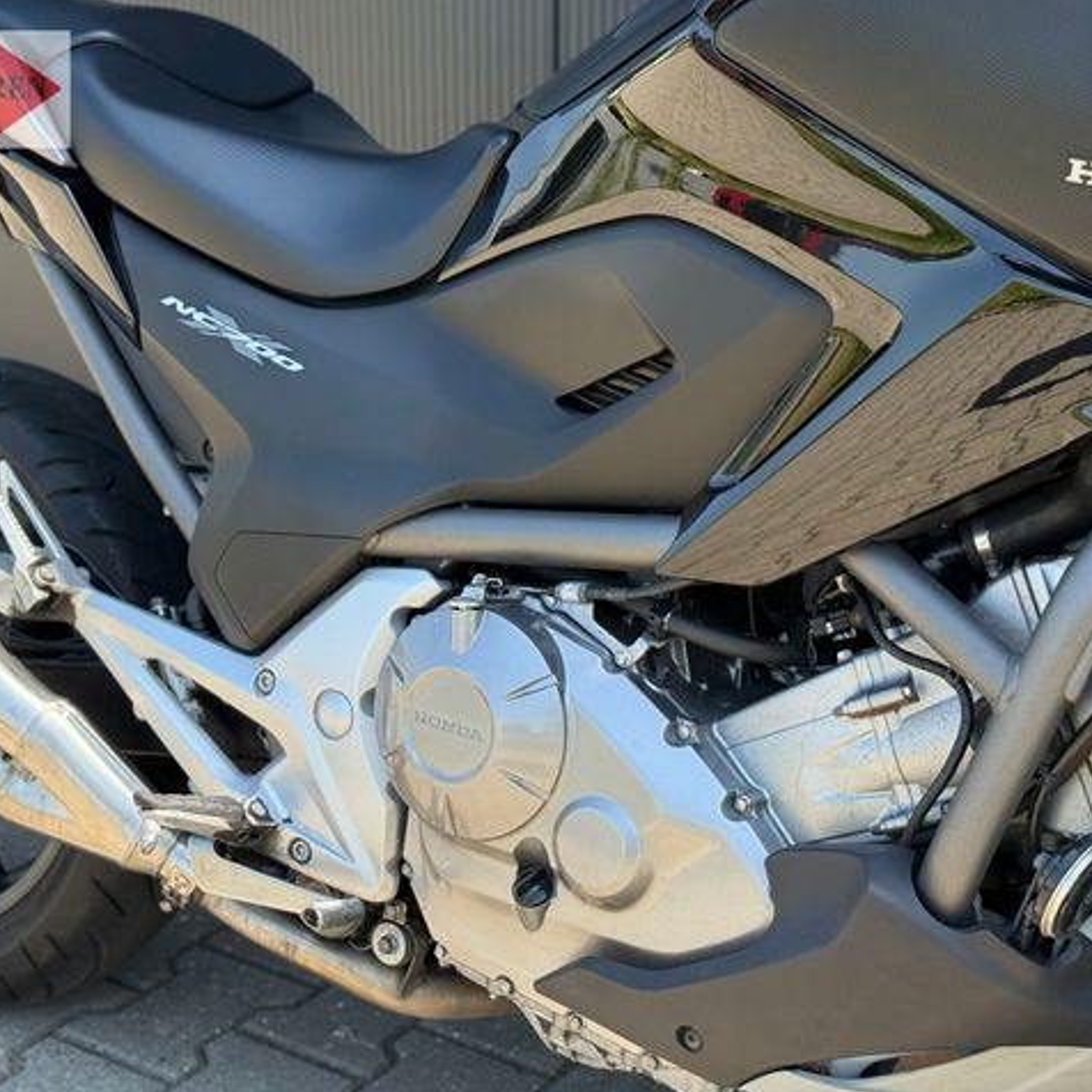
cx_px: 470
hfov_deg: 30.0
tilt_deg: -17.0
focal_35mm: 57
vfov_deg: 30.0
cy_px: 546
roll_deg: +0.6
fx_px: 2034
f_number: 1.78
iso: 80
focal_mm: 6.76
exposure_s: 1/962
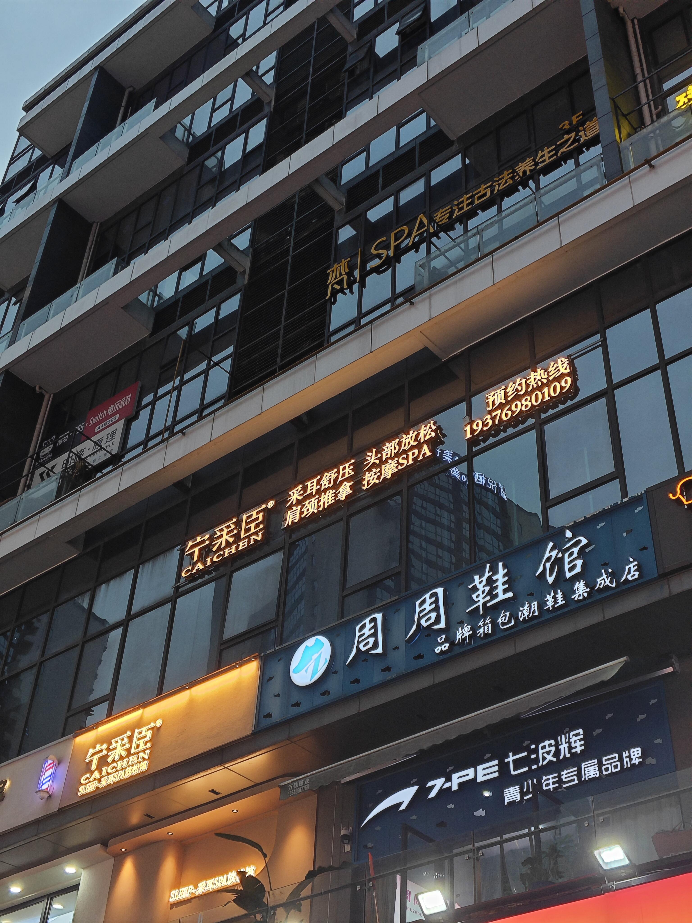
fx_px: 1226
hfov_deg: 31.5
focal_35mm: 46
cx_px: 346
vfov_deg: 41.2
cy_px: 462
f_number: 1.8
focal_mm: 5.43
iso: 100
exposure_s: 1/100
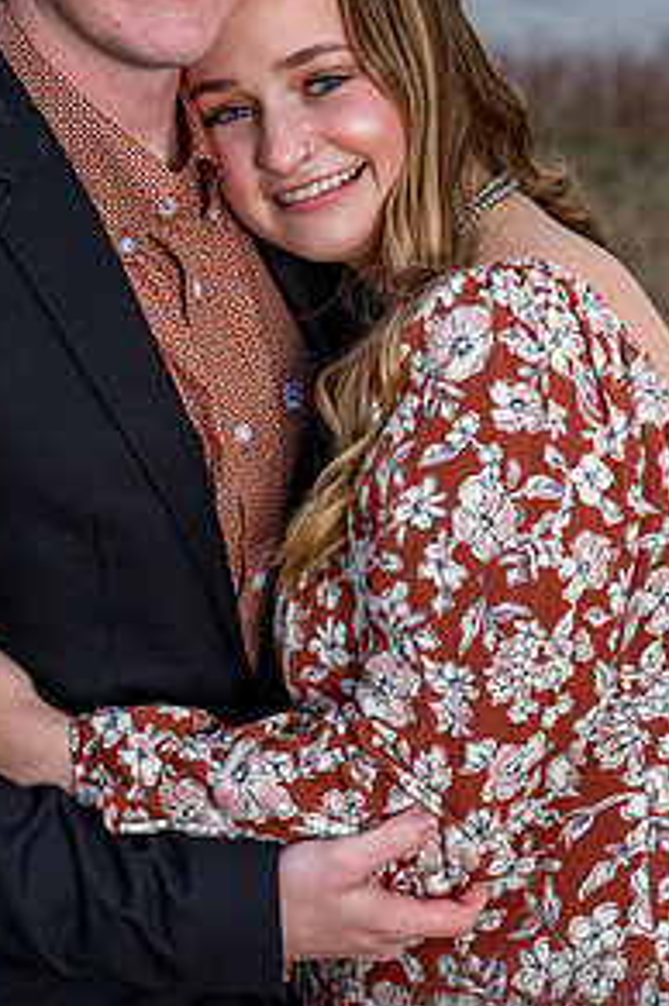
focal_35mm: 108
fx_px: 3017
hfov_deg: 12.6
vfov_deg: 18.8
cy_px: 269
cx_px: 252
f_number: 5
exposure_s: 1/160
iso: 250
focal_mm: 70
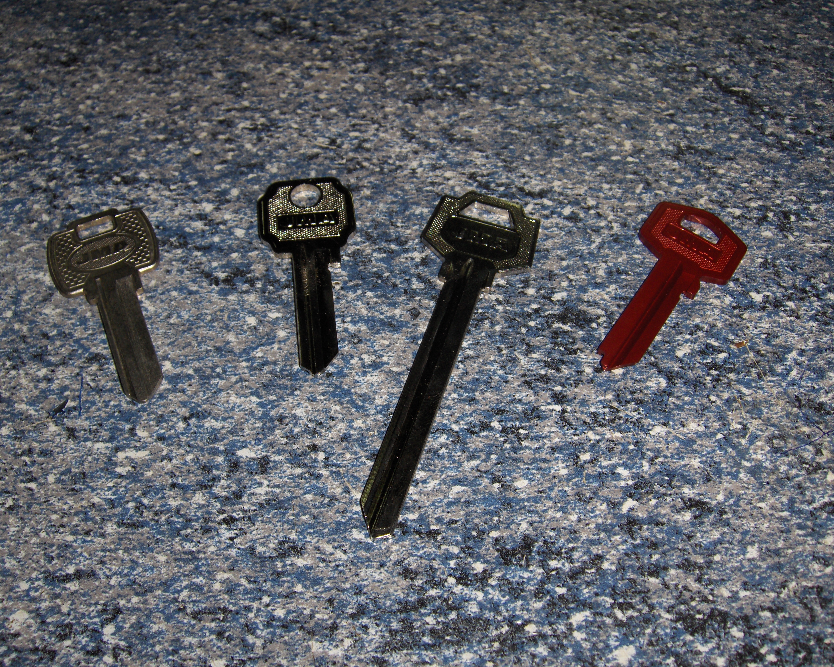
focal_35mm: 37
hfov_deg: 49.0
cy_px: 337
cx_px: 384
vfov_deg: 40.1
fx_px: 913
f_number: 5.5
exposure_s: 1/60
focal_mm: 7.5
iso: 100
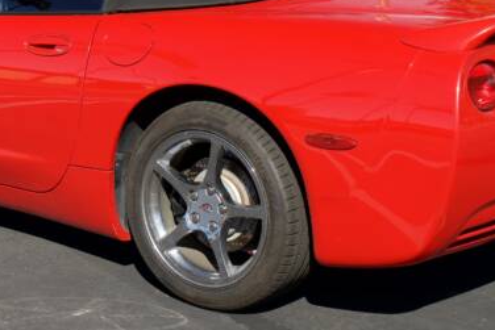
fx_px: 1518
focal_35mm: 110
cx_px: 183
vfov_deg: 12.4
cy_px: 52
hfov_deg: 18.5
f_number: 4.5
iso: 100
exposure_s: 1/320
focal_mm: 27
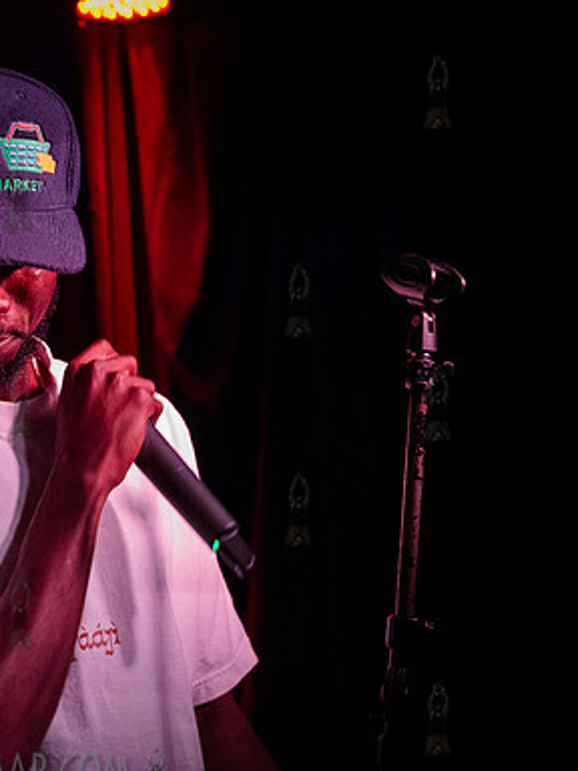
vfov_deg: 28.2
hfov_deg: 21.0
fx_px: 1536
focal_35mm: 69
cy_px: 383
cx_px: 91
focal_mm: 42
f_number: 3.5
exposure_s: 1/250
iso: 12800
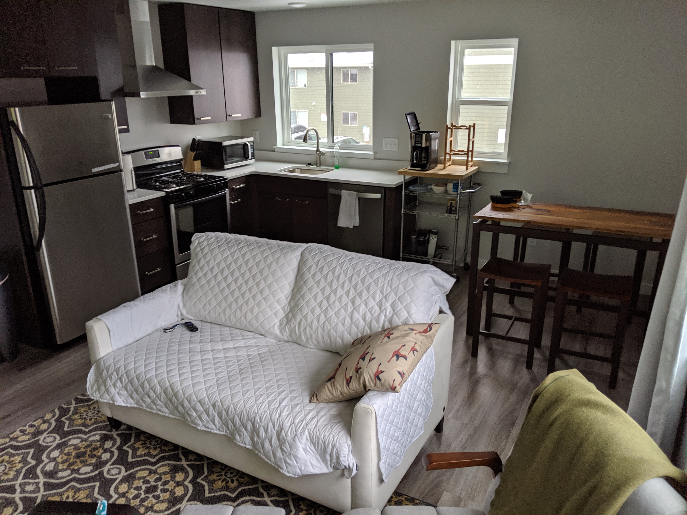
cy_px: 258
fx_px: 536
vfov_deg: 51.4
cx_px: 344
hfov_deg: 65.3
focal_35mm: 27
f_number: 1.8
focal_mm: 4.44
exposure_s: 1/99
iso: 132
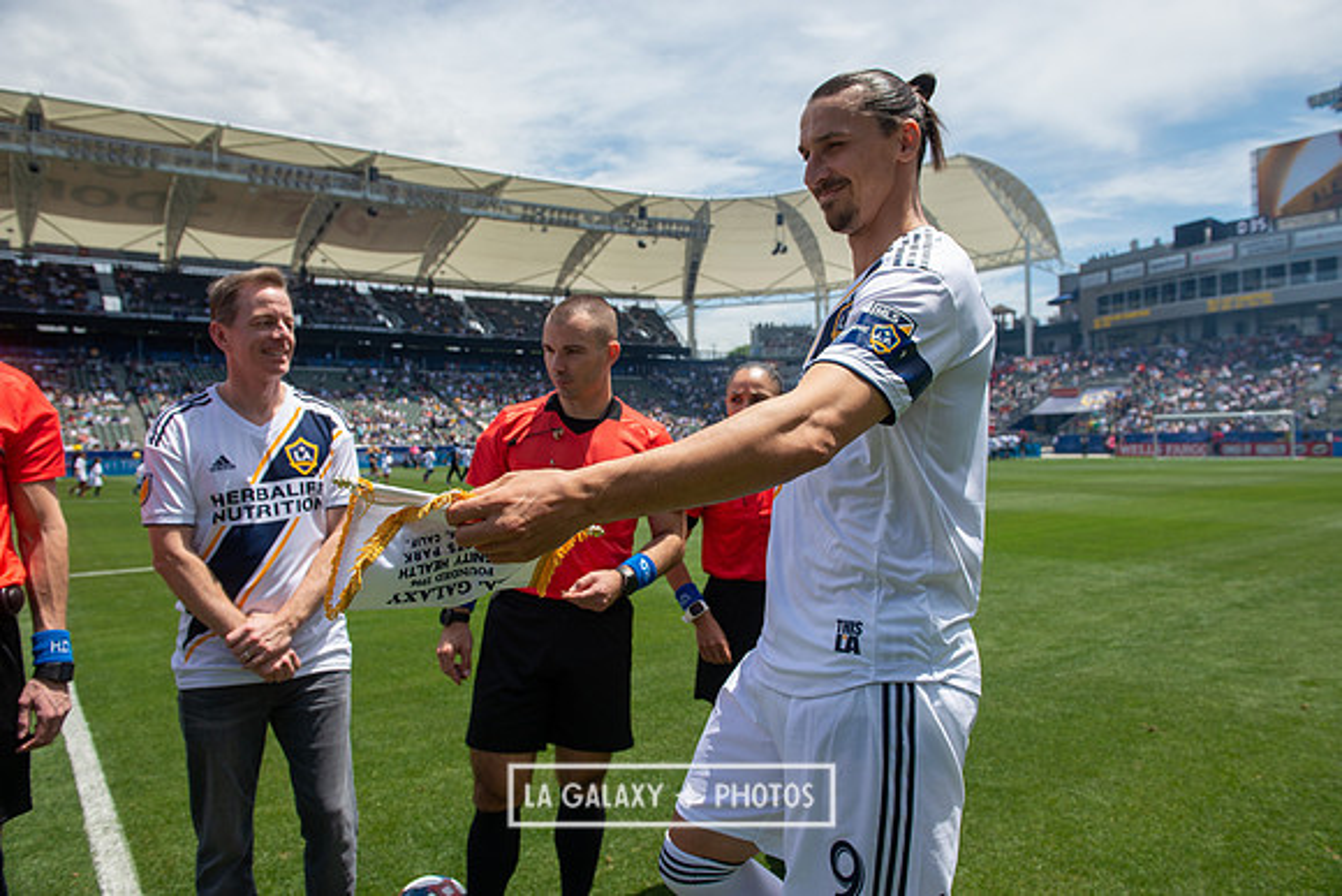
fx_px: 895
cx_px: 671
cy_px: 448
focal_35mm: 24
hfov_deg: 73.7
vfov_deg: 53.2
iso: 200
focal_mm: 24
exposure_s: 1/1250
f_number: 5.6
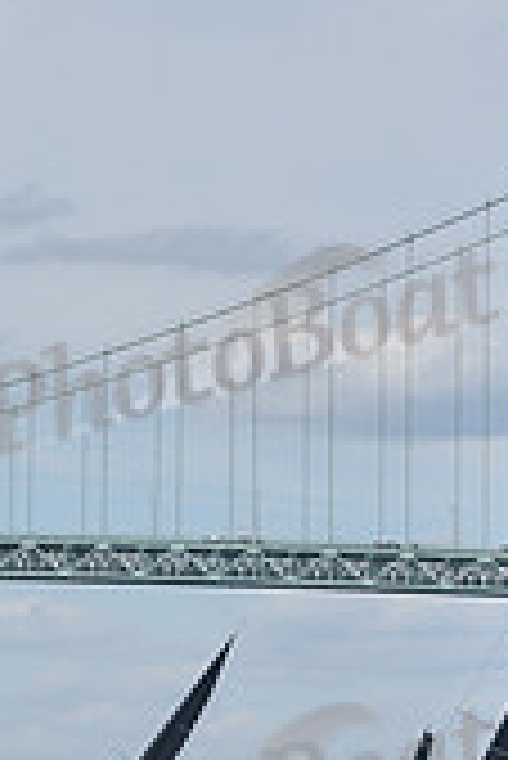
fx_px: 7963
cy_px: 171
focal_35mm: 377
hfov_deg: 3.6
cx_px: -250
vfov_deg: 5.5
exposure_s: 1/800
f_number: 8
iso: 320
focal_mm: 110
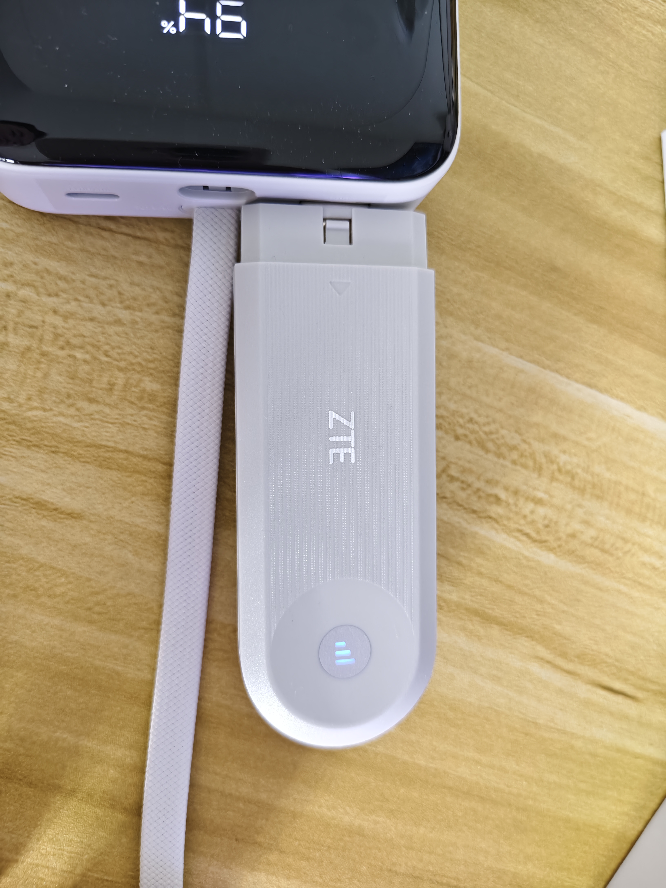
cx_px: 333
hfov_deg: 58.9
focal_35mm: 23
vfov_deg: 73.9
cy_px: 444
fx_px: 590
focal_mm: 5.56
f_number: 1.88
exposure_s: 1/50
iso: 997
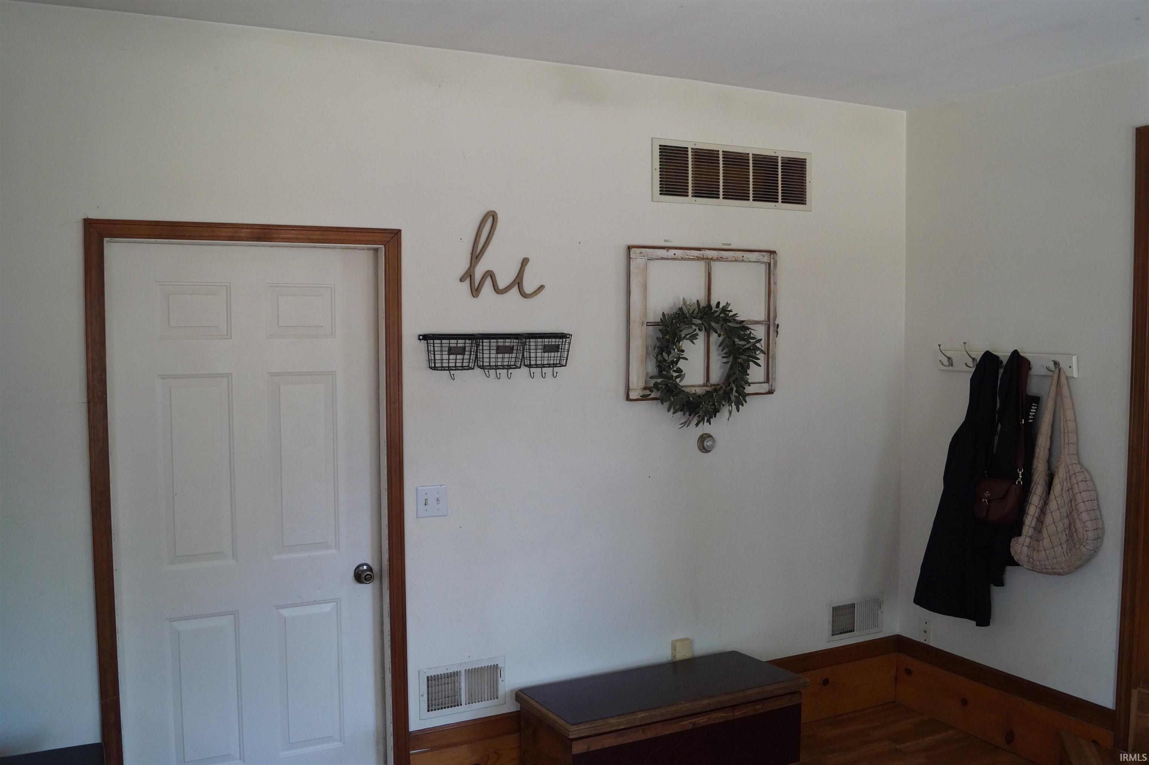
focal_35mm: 27
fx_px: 861
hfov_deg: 67.4
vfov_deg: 47.9
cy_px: 382
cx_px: 574
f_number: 4
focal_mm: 18
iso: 1000
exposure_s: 1/160
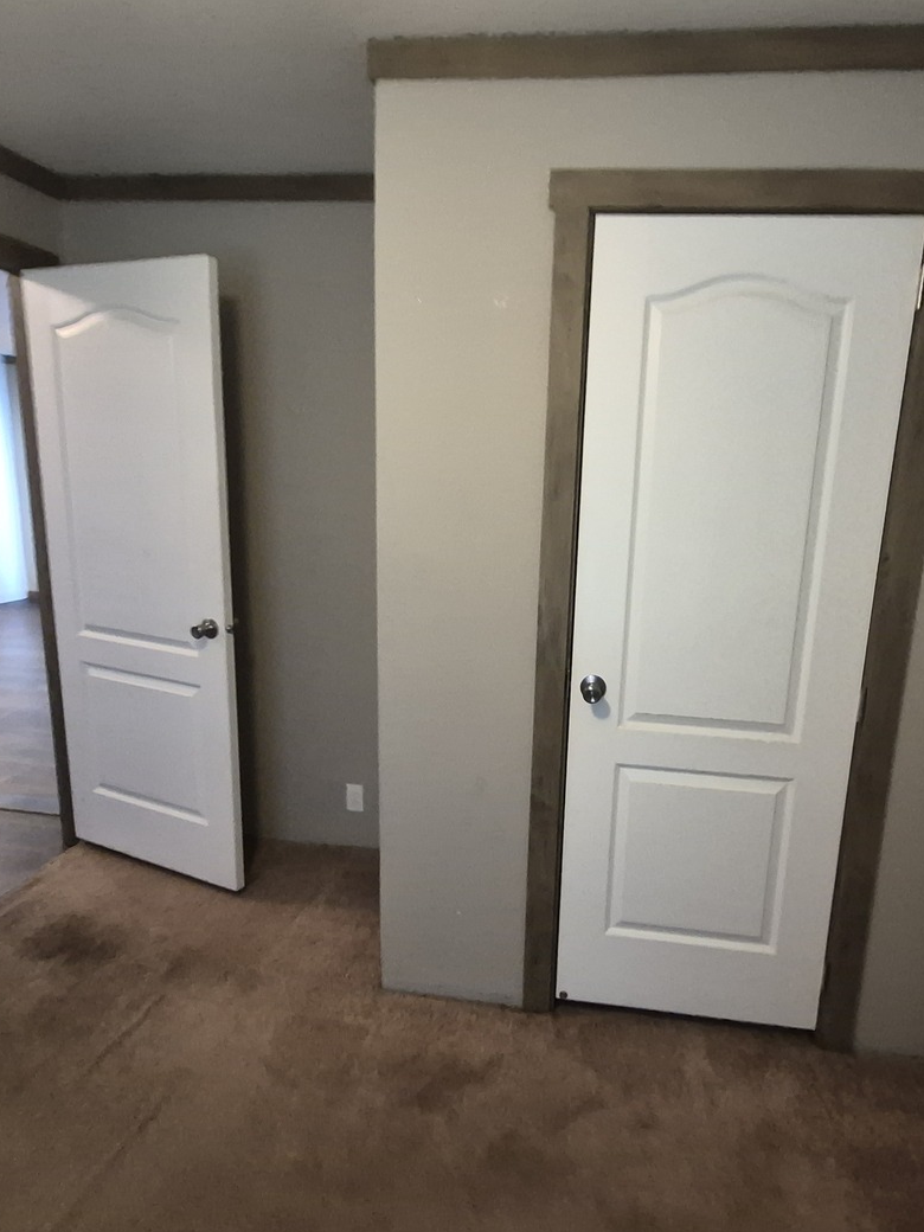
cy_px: 599
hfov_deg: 70.6
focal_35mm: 18
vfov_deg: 87.7
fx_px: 641
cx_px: 570
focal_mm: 1.74
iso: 1000
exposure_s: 1/60
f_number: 2.2
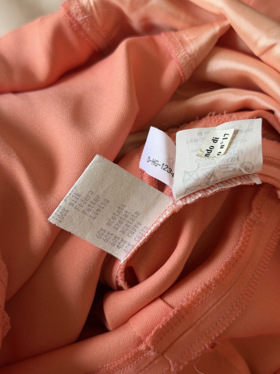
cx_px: 140
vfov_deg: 39.7
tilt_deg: -73.4
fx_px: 518
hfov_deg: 30.3
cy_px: 187
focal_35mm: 48
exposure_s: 1/161
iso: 50
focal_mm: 6.76
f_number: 1.78
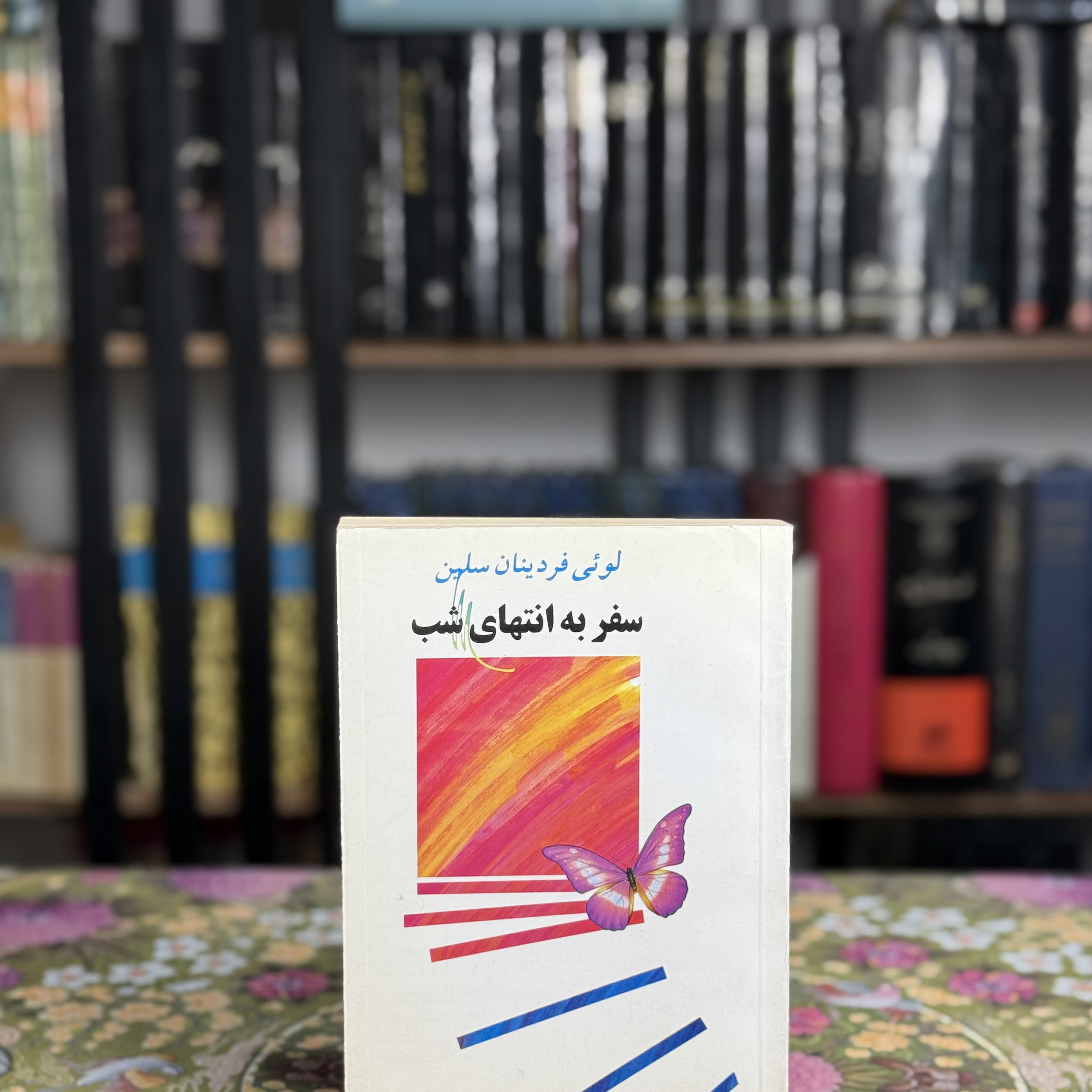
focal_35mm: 57
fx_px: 2034
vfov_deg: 30.0
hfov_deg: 30.0
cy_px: 622
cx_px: 547
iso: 50
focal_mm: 6.76
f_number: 1.78
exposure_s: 1/100
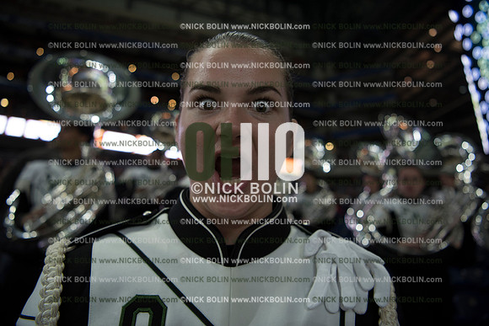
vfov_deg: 53.2
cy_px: 163
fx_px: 326
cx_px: 244
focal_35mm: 24
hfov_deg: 73.7
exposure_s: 1/320
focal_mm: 24
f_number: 2.8
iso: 1250
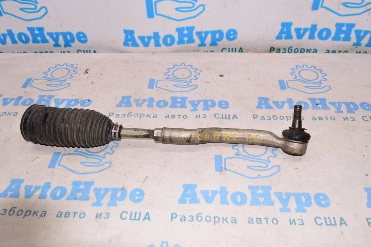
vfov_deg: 39.9
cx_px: 186
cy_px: 124
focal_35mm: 33
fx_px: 340
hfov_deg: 57.3
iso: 1600
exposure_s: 1/200
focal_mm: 22
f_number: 8
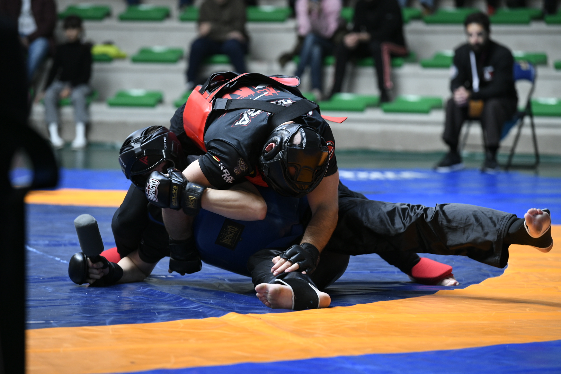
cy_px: 187
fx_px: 2649
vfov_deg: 8.1
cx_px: 280
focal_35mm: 170
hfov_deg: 12.1
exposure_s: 1/320
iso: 1600
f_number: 3.5
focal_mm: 170
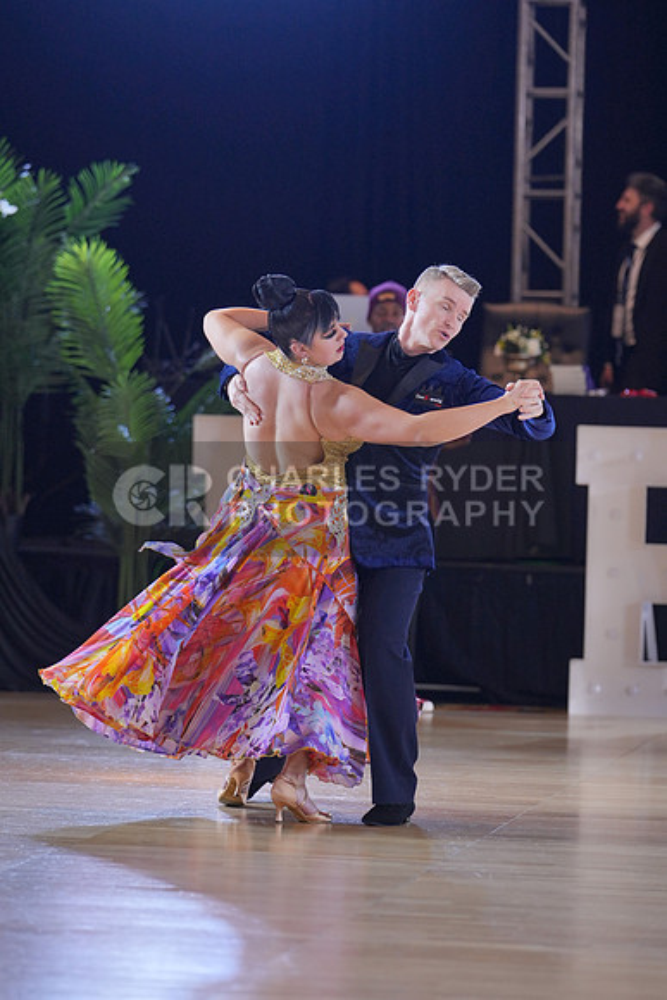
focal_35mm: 163
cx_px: 334
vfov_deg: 12.6
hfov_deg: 8.4
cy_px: 500
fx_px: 4527
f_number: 2
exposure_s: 1/500
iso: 800
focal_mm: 109
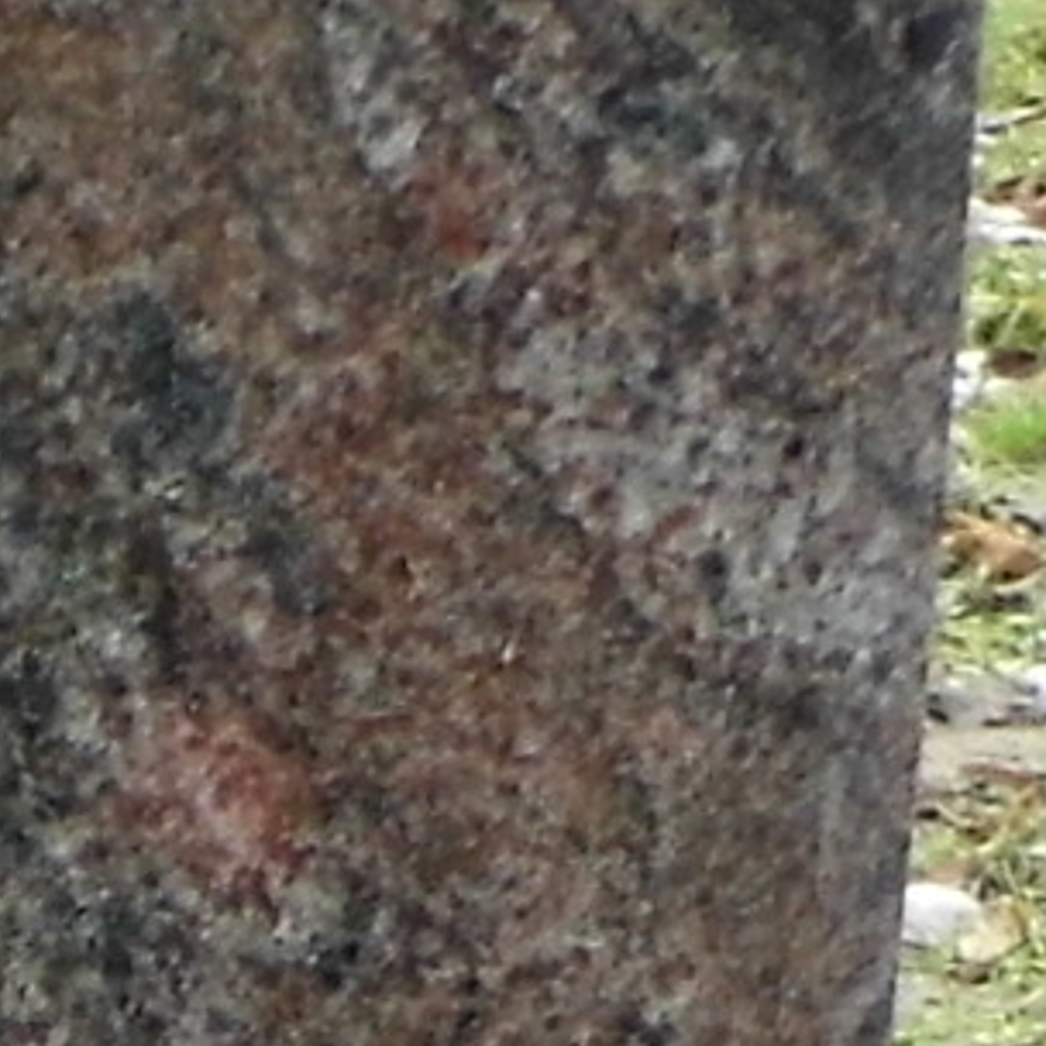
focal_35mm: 186
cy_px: 2770
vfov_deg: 8.4
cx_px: -2443
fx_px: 6359
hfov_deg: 7.7
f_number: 3.1
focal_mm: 4.5
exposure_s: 1/125
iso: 100
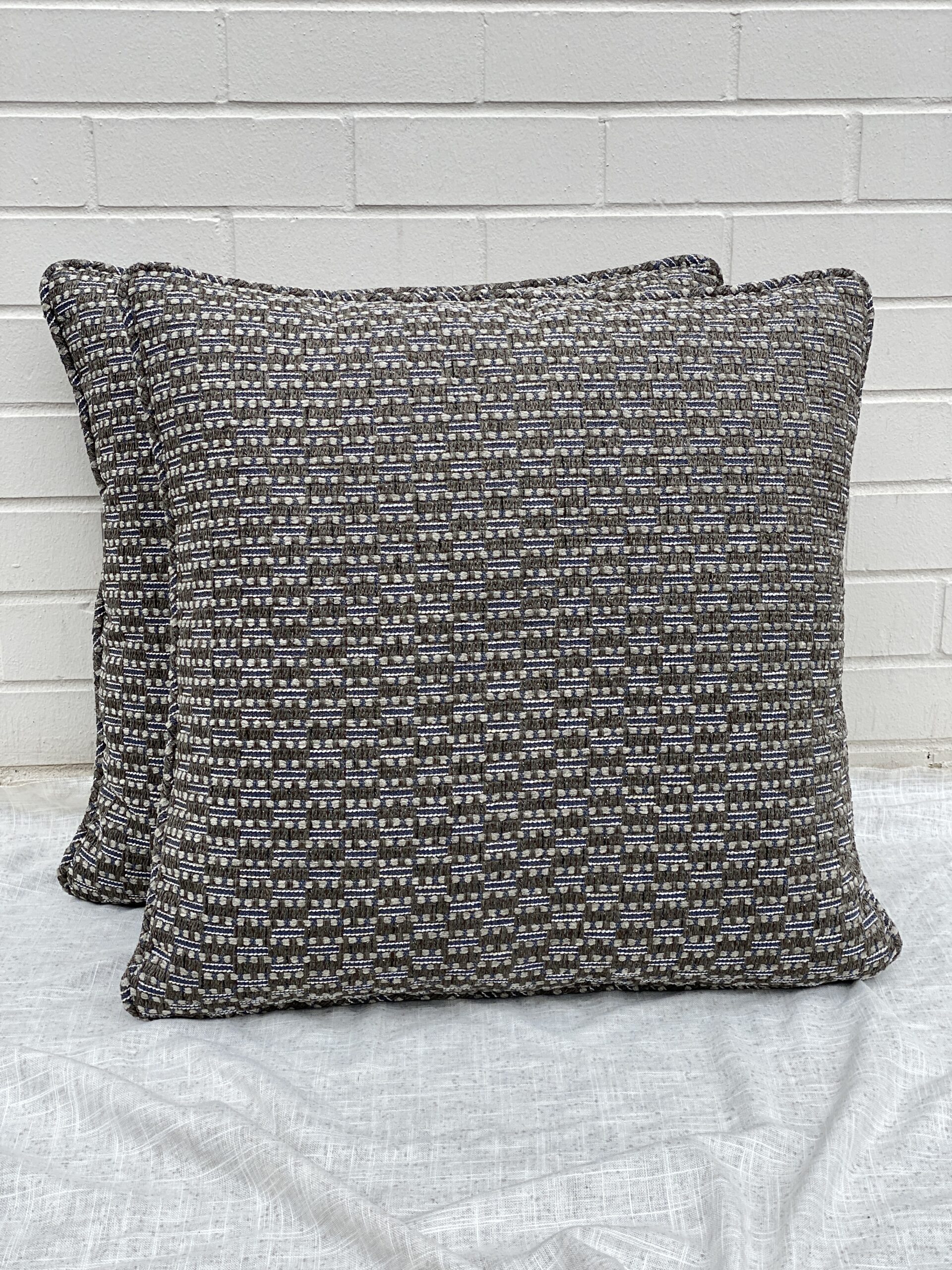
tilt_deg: -16.2
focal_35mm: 52
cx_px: 476
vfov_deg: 36.8
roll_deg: -0.5
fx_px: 1907
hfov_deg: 28.0
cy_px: 635
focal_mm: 6
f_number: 2
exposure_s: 1/361
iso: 20
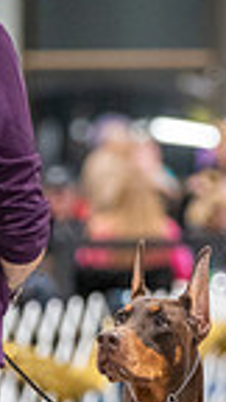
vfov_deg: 4.6
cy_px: 296
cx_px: 86
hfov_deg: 2.6
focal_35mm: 467
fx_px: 4975
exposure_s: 1/250
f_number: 2.8
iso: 6400
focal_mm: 143
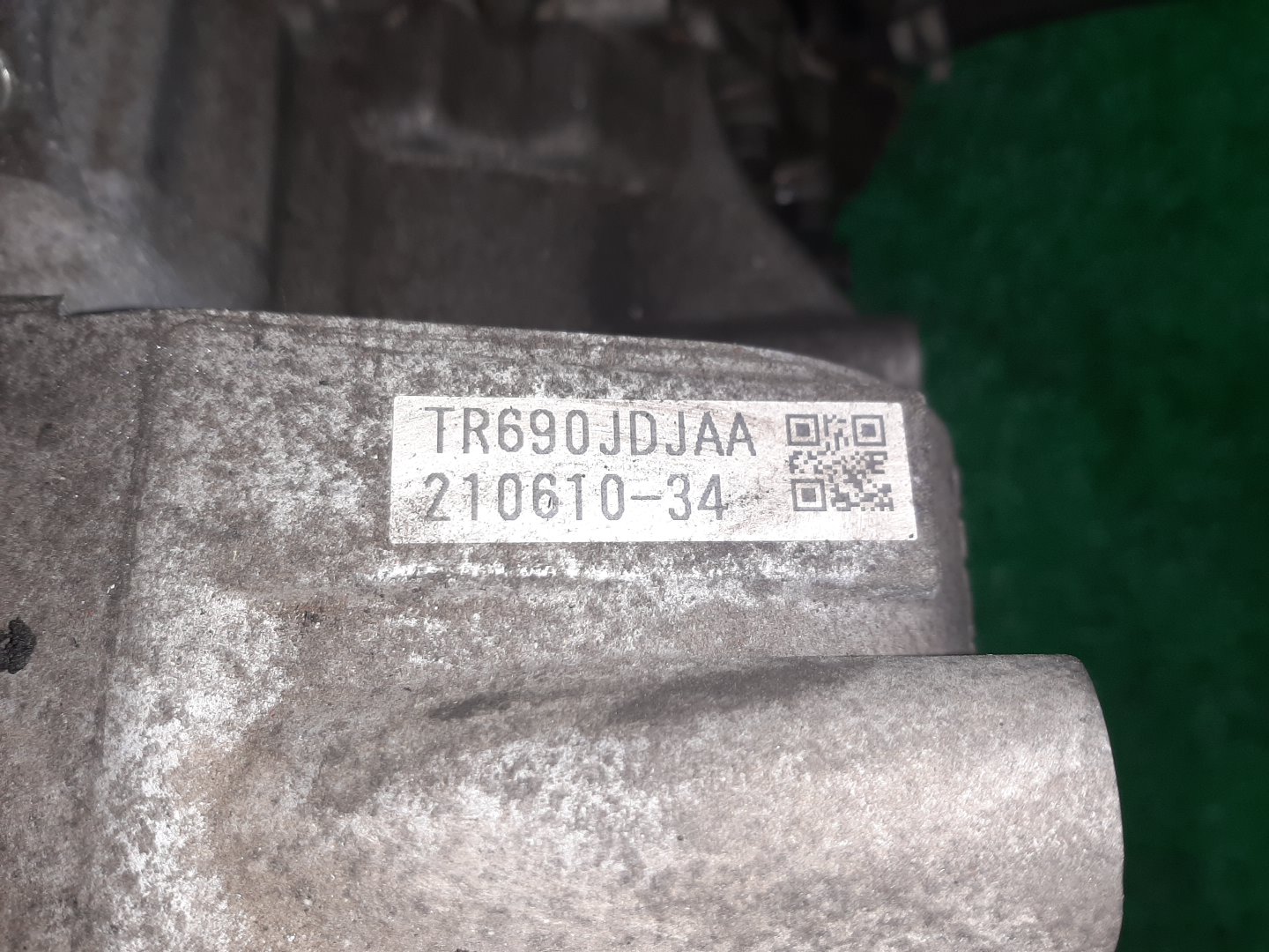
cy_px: 476
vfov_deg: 53.1
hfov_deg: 67.3
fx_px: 953
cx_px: 634
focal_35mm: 26
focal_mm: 3.93
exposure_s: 1/25
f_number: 1.7
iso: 175
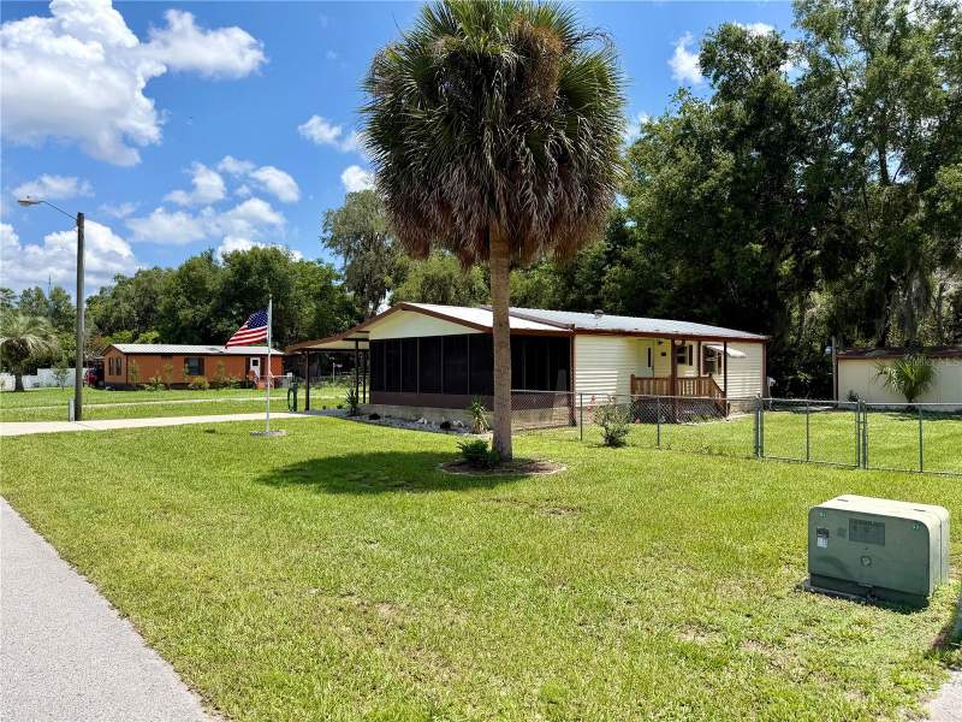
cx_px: 481
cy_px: 361
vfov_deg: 56.8
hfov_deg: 71.6
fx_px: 667
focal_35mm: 24
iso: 80
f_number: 1.78
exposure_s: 1/3425
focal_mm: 6.76
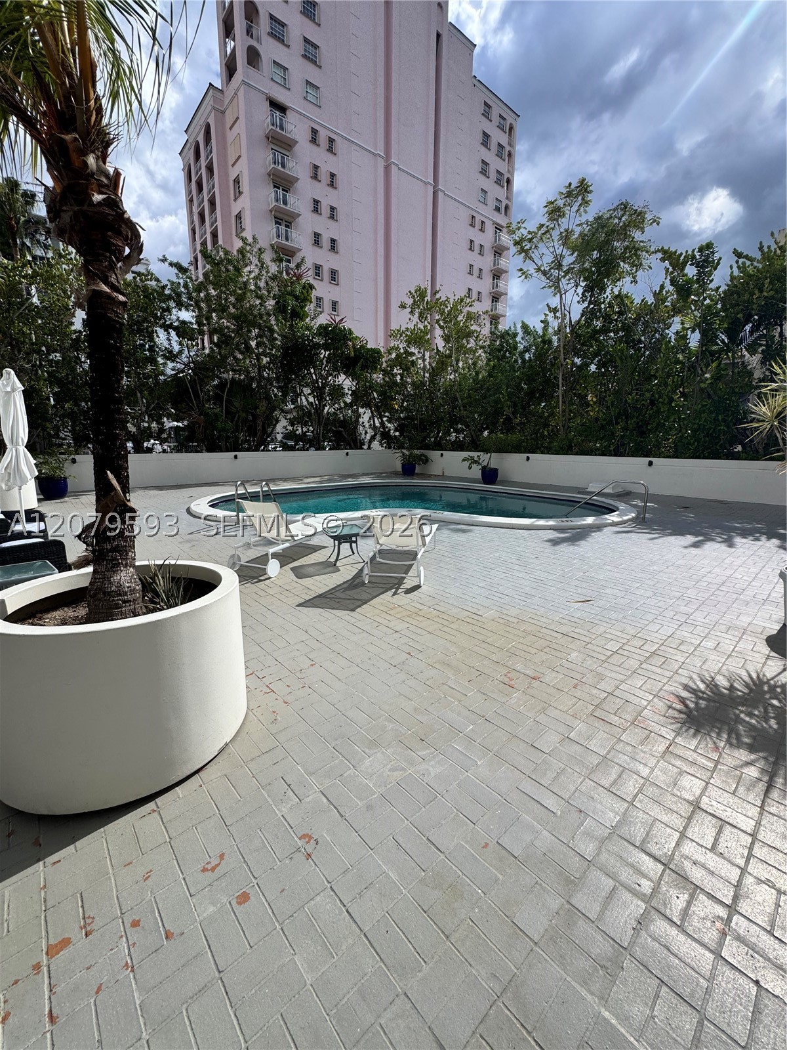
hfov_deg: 85.7
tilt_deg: -10.6
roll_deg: -0.2
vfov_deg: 102.1
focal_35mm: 14
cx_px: 394
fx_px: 424
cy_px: 525
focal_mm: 2.22
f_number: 2.2
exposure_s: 1/1927
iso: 50
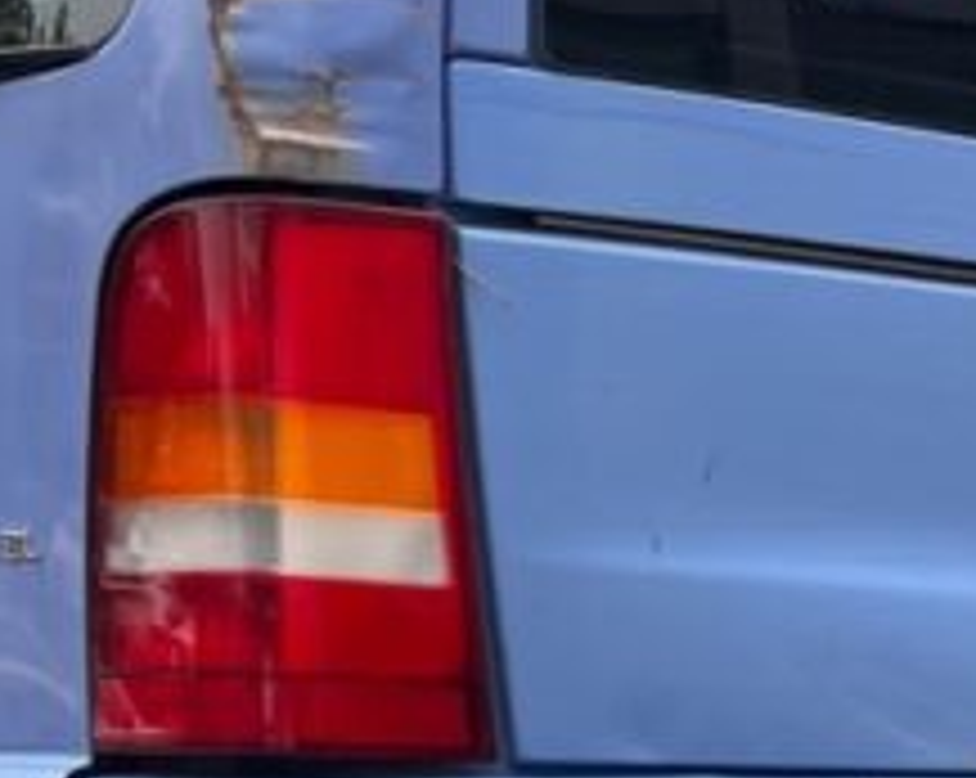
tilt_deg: -6.4
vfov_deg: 12.6
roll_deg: +4.3
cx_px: 1538
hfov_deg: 14.7
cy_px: 877
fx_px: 3462
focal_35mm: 120
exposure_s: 1/628
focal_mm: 5.7
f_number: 1.5
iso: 50
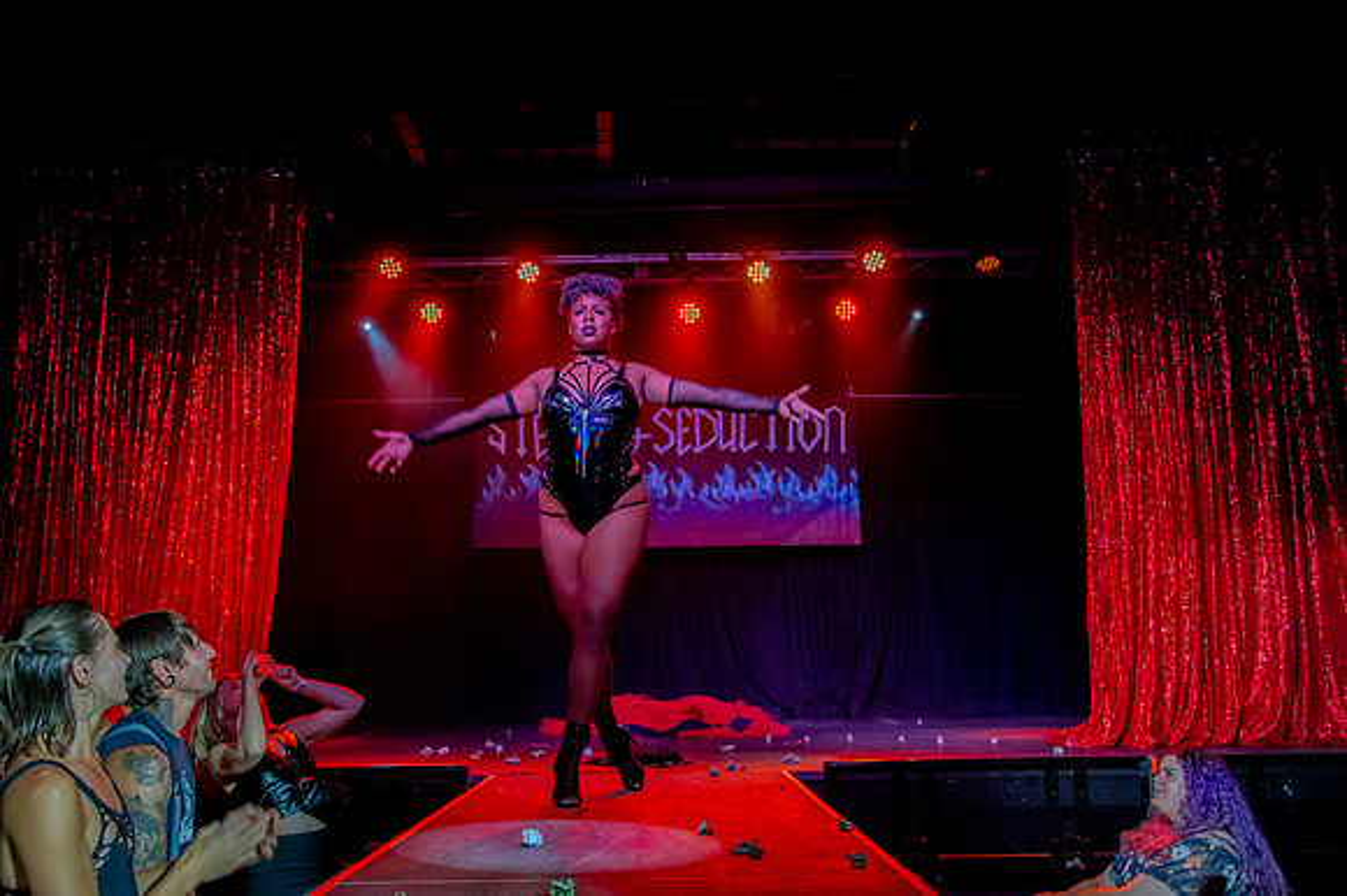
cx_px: 674
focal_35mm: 31
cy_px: 448
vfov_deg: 42.3
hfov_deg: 60.3
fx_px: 1159
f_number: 5.6
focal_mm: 31
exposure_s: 1/80
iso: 6400
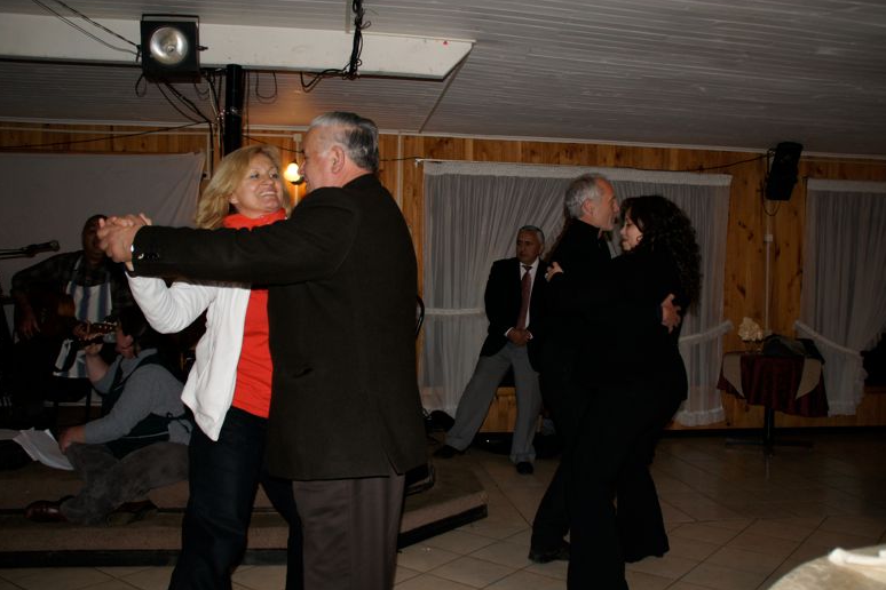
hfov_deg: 60.3
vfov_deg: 42.3
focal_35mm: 31
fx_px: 763
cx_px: 452
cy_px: 292
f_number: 3.5
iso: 320
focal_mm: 20
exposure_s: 1/60
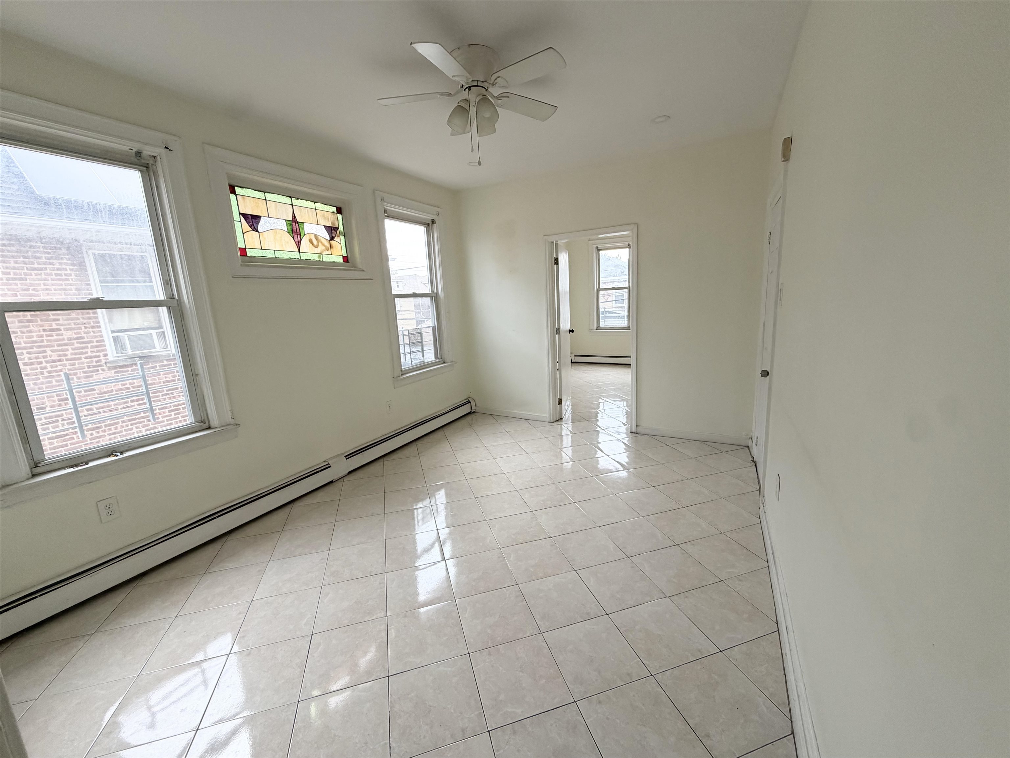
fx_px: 408
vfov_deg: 85.7
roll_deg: +4.2
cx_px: 505
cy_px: 379
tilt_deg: -10.6
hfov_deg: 102.1
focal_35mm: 14
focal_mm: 2.22
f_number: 2.2
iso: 125
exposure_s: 1/121
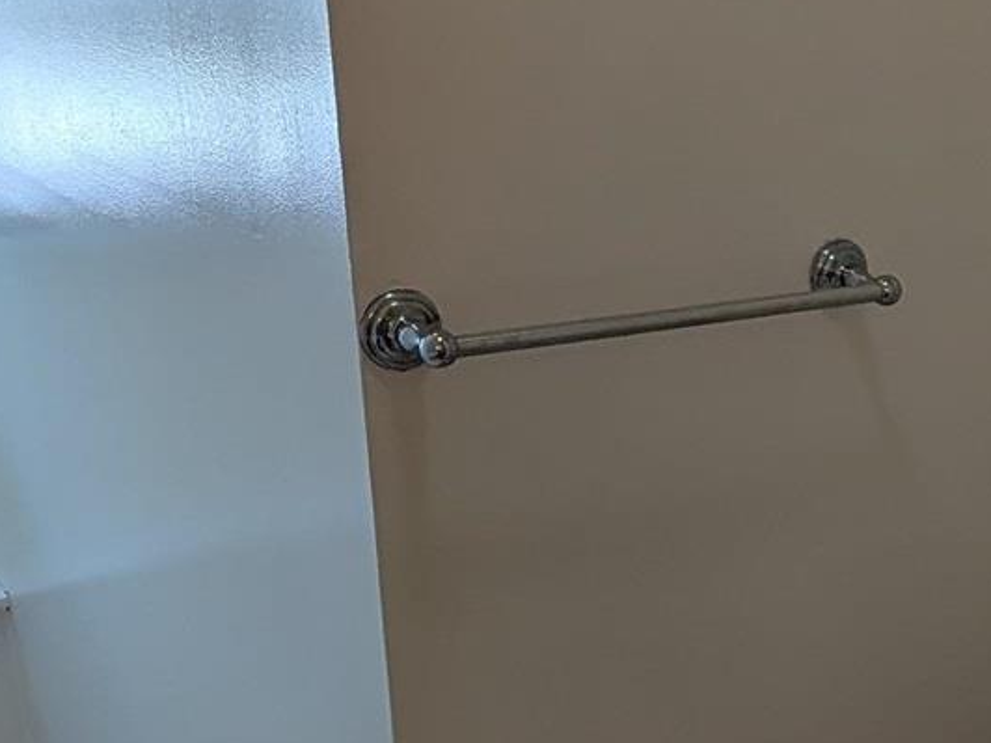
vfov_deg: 27.9
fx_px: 1489
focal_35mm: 52
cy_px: 482
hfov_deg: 33.5
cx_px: 1008
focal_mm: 2.02
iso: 55
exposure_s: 1/161
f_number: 1.7
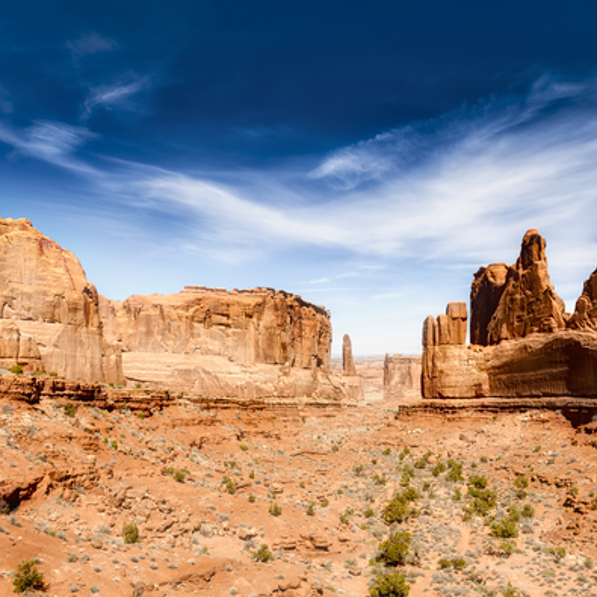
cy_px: 296
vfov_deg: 52.5
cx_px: 397
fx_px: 605
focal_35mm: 31
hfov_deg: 51.6
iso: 64
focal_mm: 24
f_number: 7.1
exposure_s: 1/250
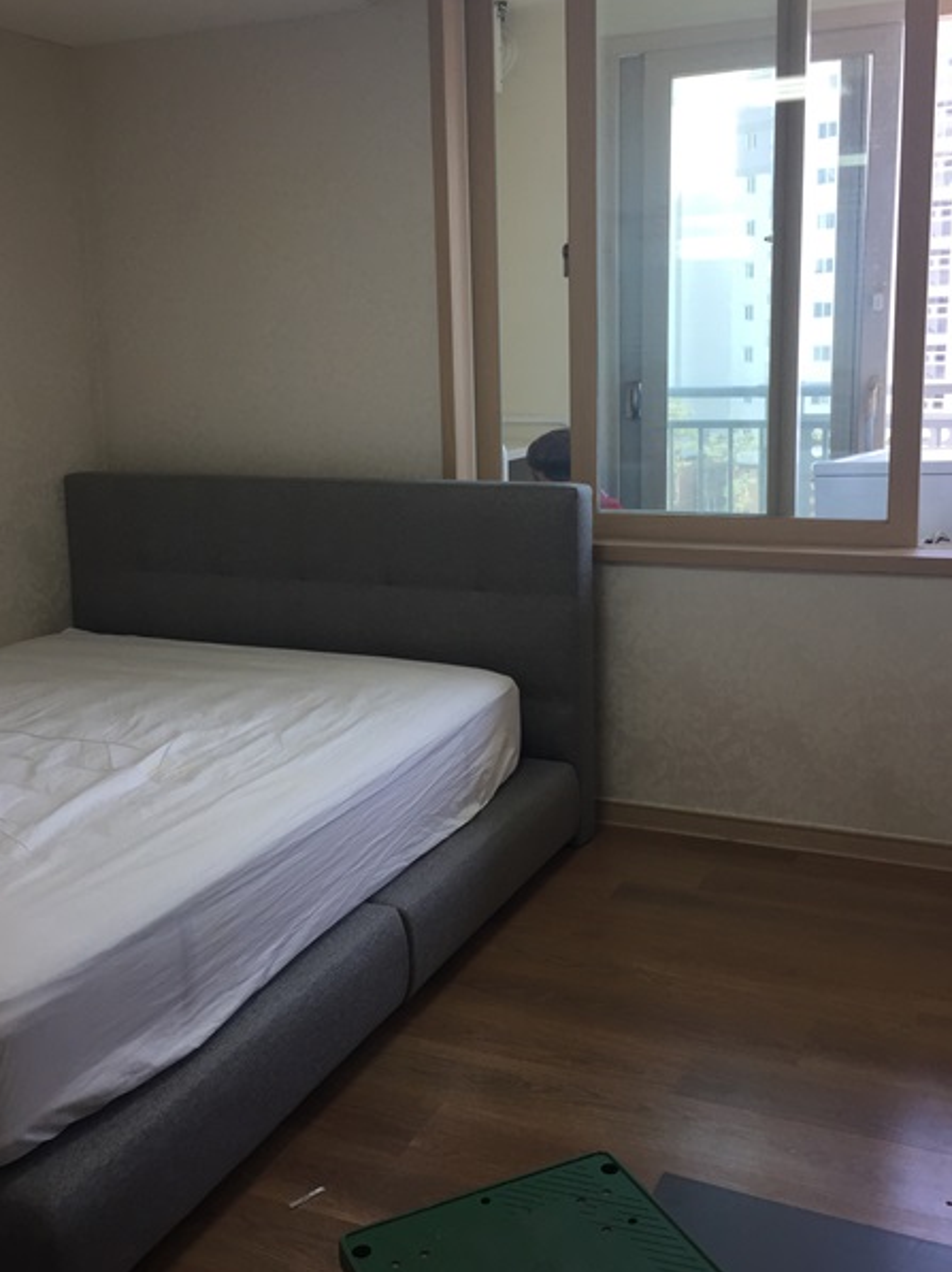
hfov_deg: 40.7
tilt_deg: -10.4
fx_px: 1285
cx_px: 473
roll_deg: +0.6
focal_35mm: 35
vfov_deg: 52.6
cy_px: 577
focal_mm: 4.15
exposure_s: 1/120
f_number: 2.2
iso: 50
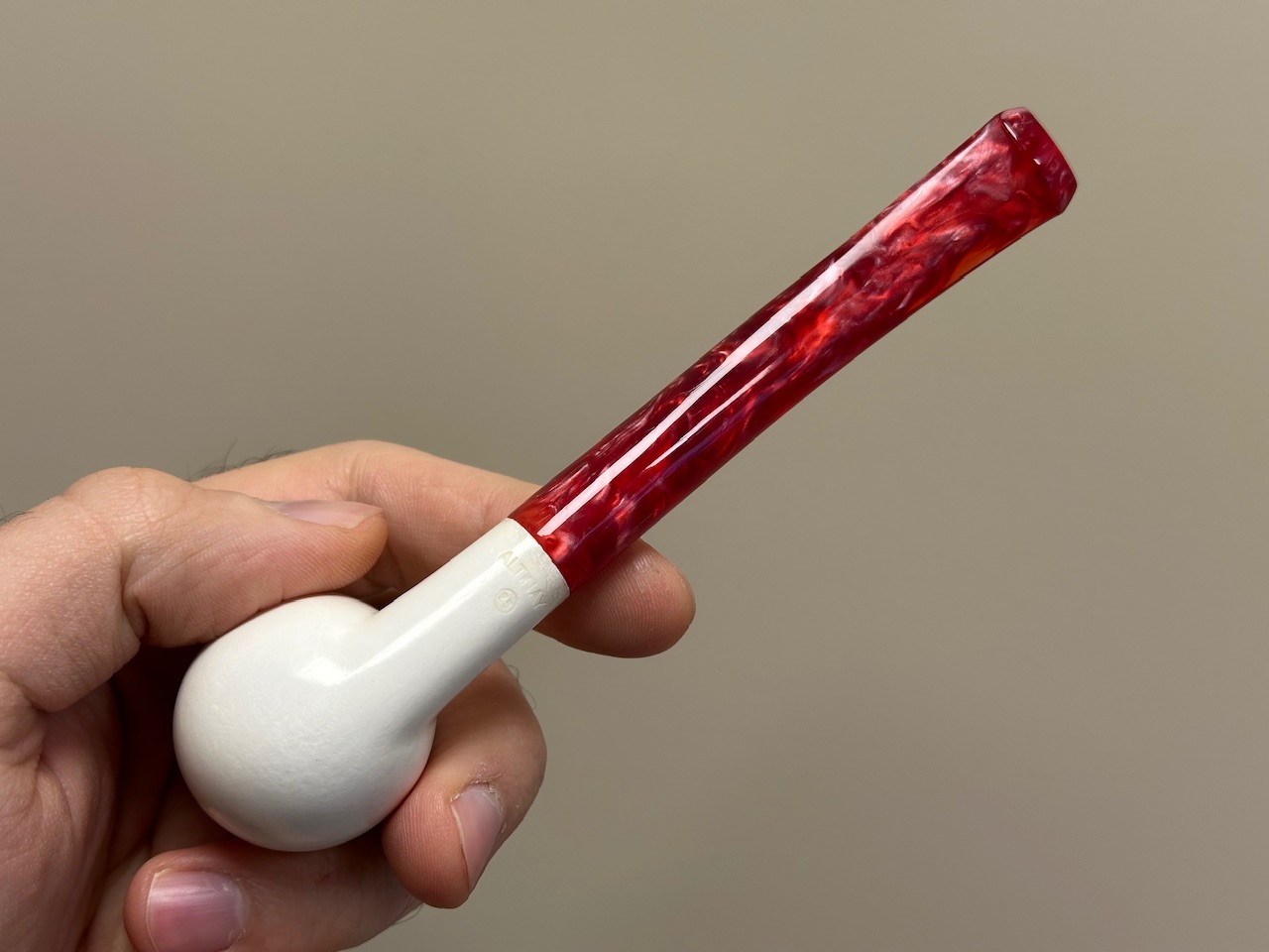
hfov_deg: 39.7
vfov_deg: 30.3
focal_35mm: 48
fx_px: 1760
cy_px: 476
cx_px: 634
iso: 80
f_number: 1.78
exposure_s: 1/121
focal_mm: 6.86
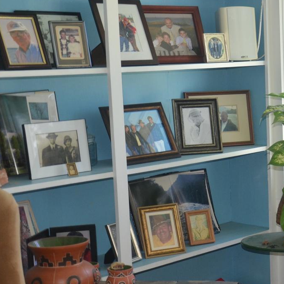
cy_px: 151
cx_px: 423
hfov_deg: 17.1
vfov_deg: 18.9
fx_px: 854
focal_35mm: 92
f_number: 3.8
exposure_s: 1/80
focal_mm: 24
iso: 400
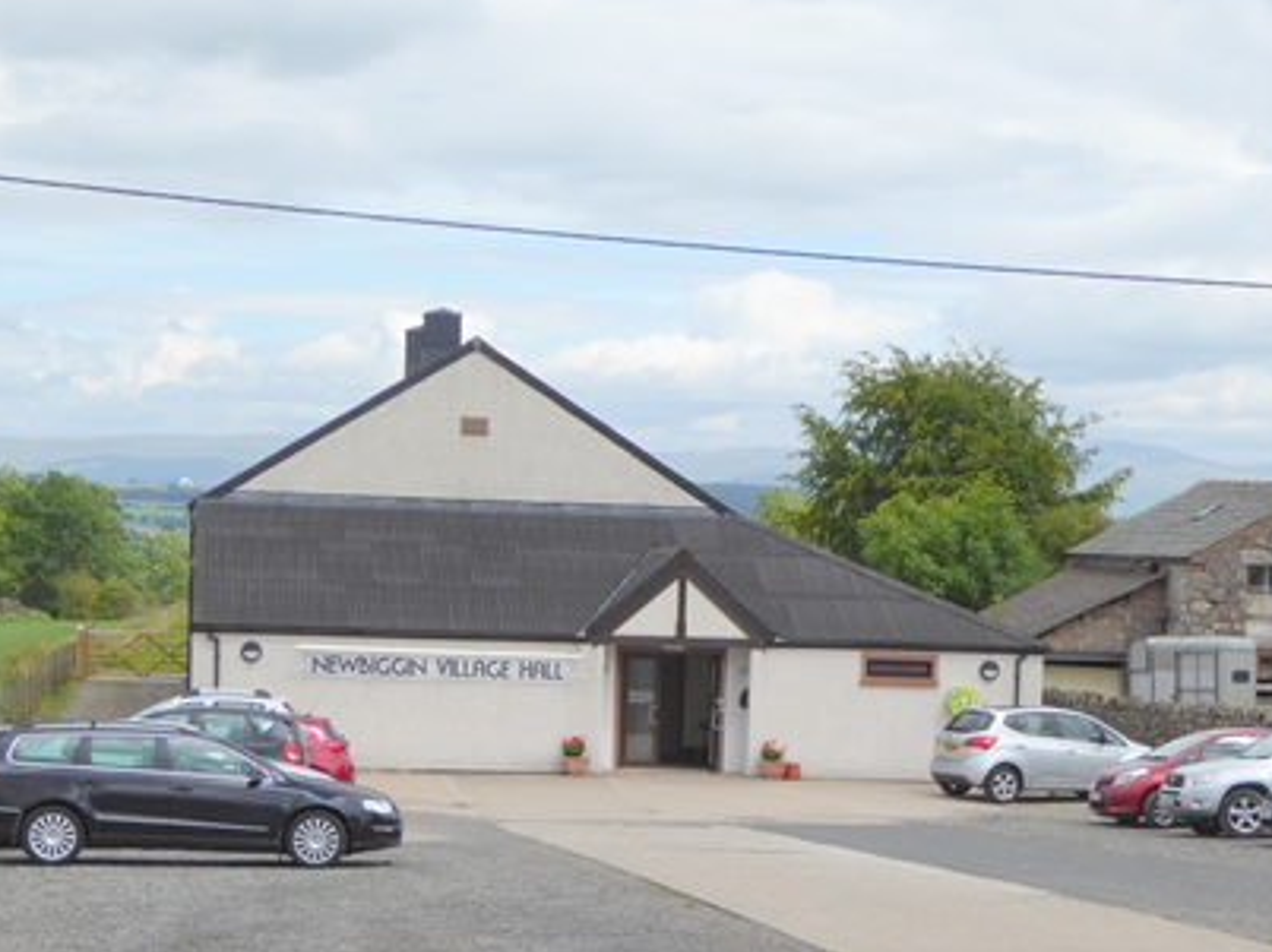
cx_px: 699
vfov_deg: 17.0
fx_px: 3158
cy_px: 731
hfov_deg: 22.8
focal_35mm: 86
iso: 100
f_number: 4.1
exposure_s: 1/640
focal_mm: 9.6
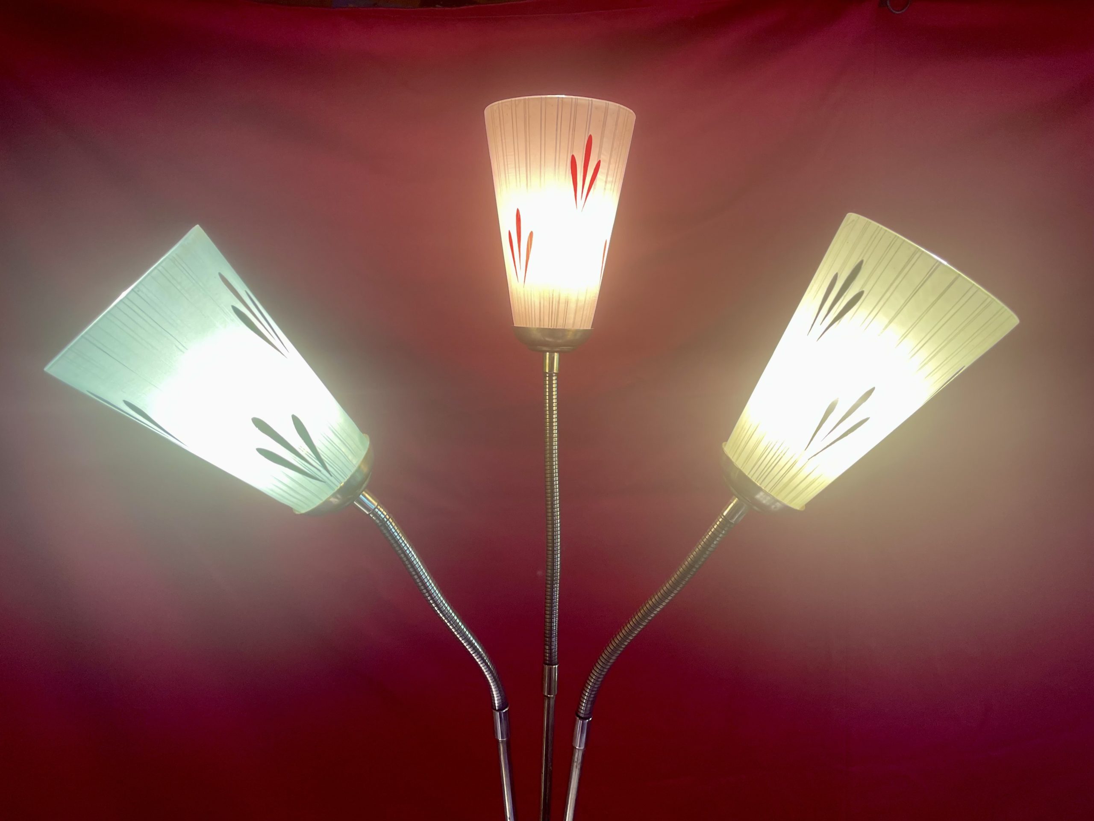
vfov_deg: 53.1
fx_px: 822
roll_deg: -0.2
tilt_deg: -16.3
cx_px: 547
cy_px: 410
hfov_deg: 67.3
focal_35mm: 26
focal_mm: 4.2
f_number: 1.6
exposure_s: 1/100
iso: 125
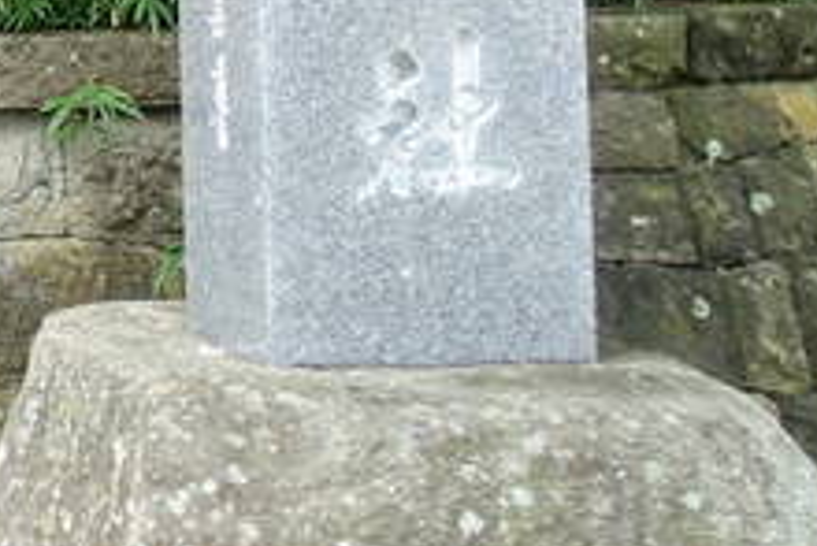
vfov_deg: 10.0
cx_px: -888
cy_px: -409
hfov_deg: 13.2
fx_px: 2975
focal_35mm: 131
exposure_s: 1/80
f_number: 3.2
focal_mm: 8.8
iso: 125
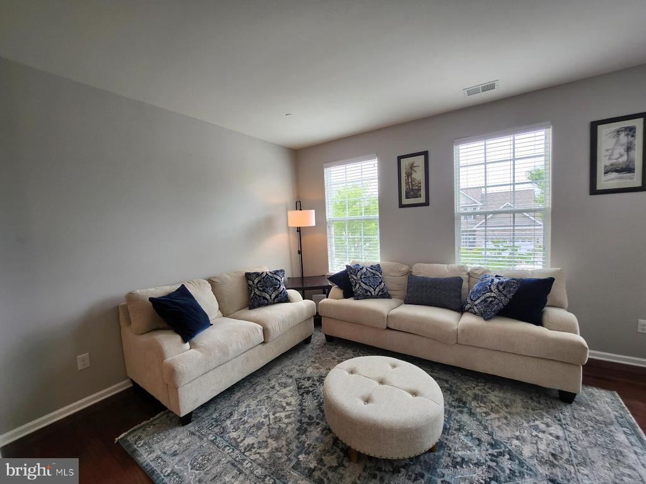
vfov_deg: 89.9
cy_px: 242
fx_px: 243
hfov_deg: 106.2
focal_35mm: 13
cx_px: 323
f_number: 2.2
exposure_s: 1/60.2
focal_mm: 1.7
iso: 50
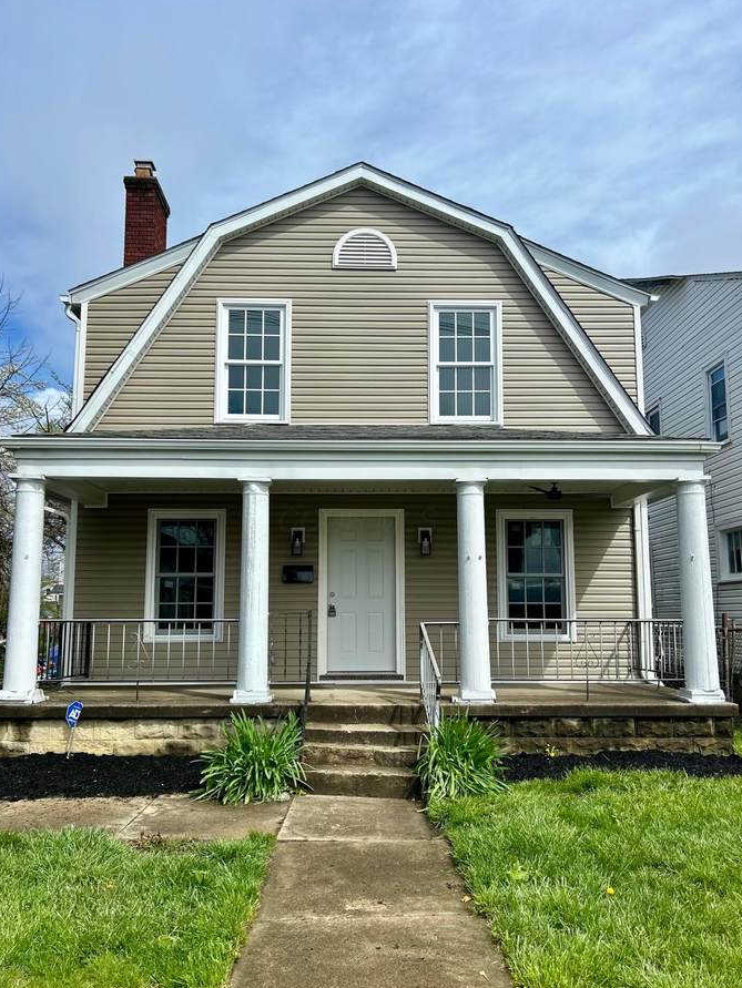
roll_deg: -0.9
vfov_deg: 63.4
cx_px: 358
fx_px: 800
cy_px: 521
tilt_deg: +7.7
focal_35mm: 28
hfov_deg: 49.8
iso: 50
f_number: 1.5
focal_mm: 5.7
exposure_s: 1/4630
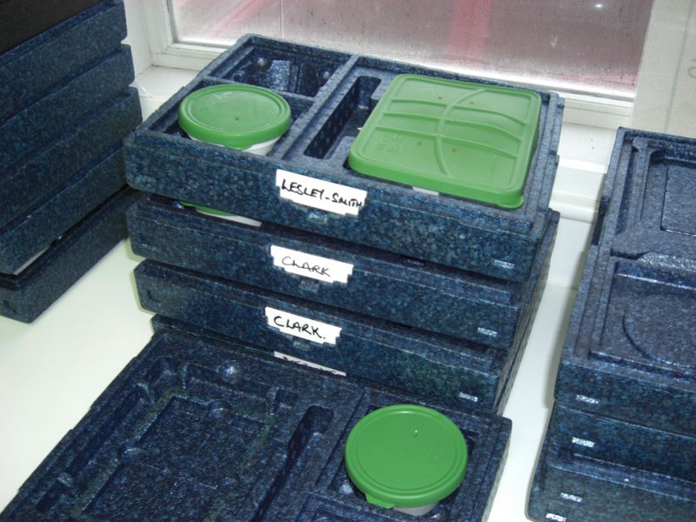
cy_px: 261
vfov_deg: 37.7
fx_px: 764
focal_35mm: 38
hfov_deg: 49.0
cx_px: 348
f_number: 2.8
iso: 200
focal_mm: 7.9
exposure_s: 1/60
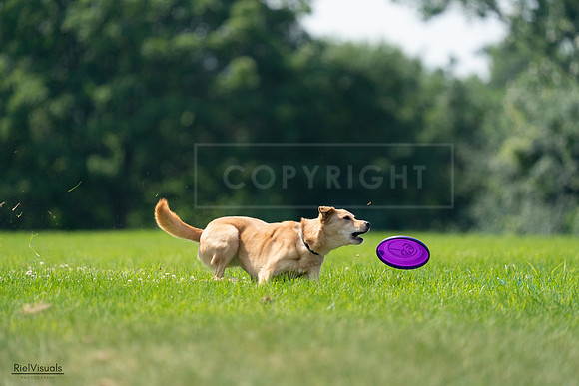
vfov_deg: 2.9
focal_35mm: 467
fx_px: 7512
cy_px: 193
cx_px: 290
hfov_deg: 4.4
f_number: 6.3
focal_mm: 467
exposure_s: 1/4000
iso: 1600
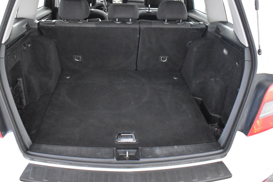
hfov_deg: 57.1
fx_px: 250
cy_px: 71
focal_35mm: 33
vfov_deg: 39.8
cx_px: 125
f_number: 3.5
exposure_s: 1/60
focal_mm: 18
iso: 12800
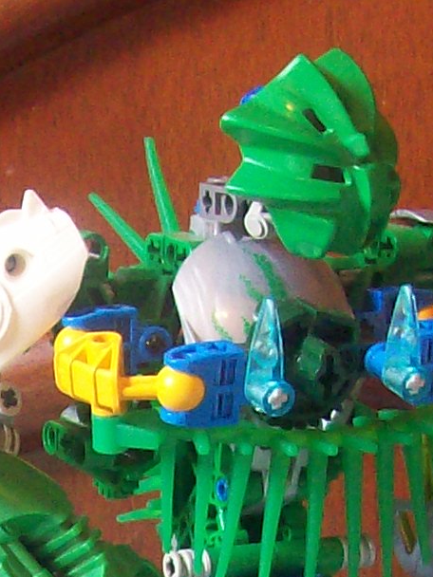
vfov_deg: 10.6
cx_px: -259
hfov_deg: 8.0
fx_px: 3035
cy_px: 758
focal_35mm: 182
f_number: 2.7
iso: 160
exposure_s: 1/27.5
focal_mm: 6
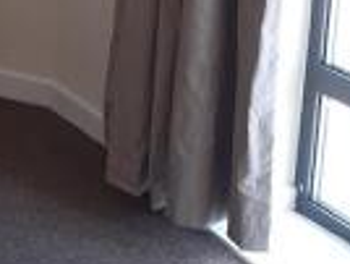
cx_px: -310
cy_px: -153
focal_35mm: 113
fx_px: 1145
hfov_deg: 14.8
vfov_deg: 12.4
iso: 40
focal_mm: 3.92
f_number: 1.7
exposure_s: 1/50
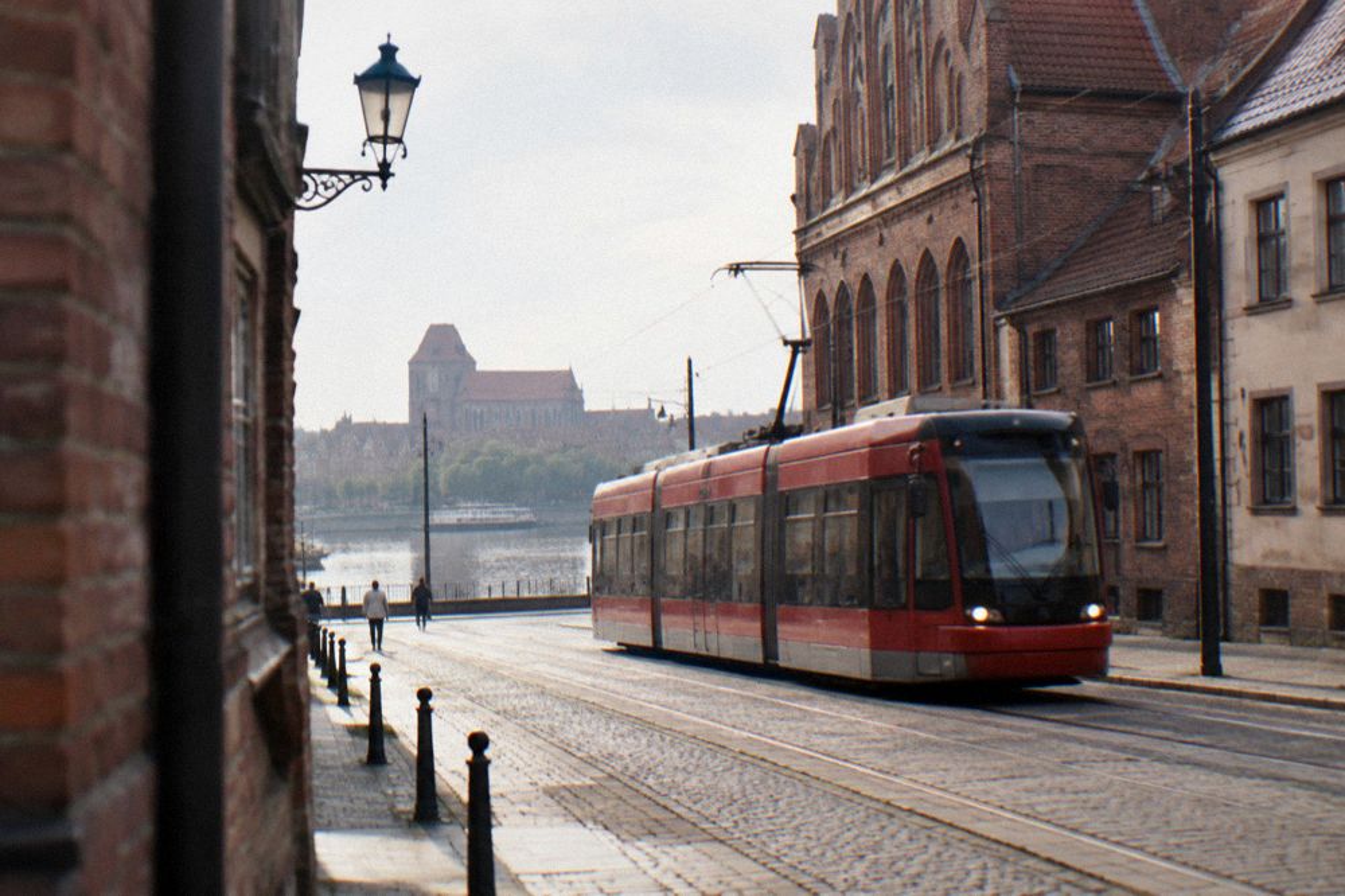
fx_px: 1307
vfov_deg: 37.8
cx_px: 672
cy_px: 448
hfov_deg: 54.5
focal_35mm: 35
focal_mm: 35
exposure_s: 1/200
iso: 320
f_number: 10
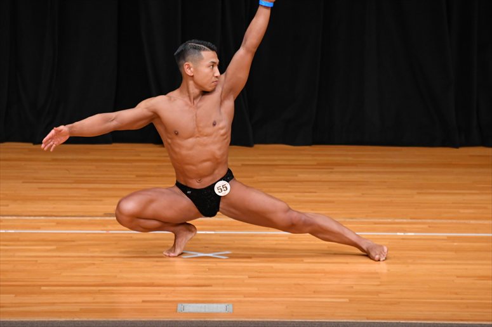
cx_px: 246
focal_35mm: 345
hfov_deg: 6.0
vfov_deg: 4.0
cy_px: 164
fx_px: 4713
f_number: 5.6
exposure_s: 1/400
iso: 3200
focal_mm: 230
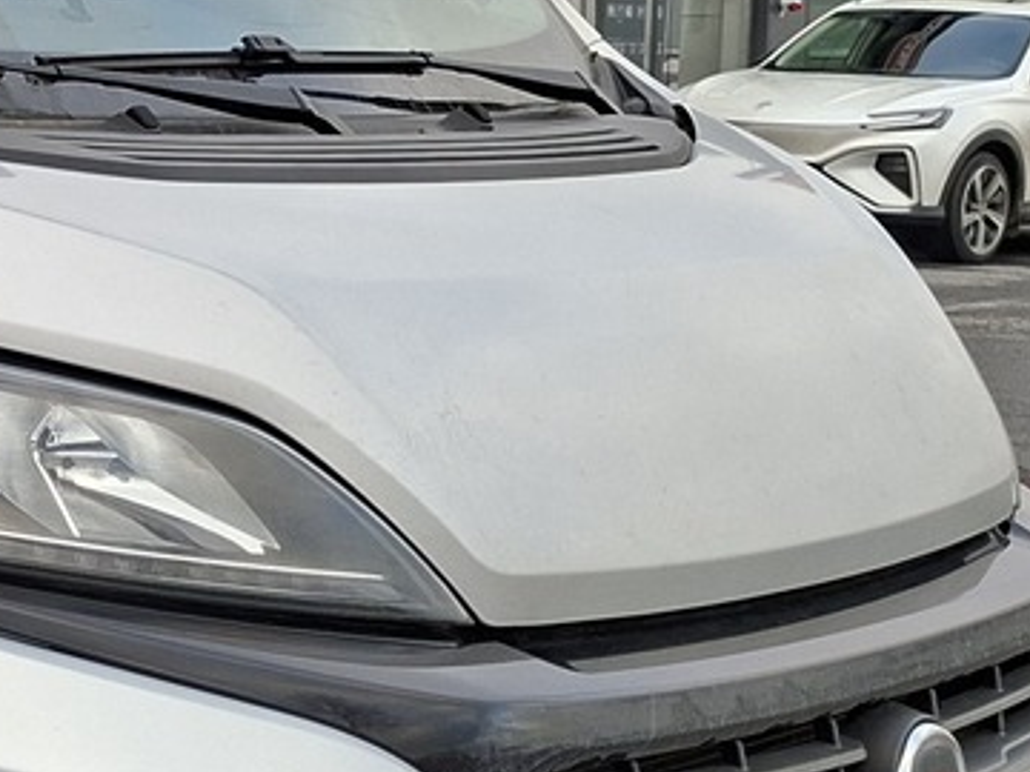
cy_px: 220
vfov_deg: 16.0
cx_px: -638
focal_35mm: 92
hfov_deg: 18.2
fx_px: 2737
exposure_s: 1/328
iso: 50
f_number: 1.8
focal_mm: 5.54
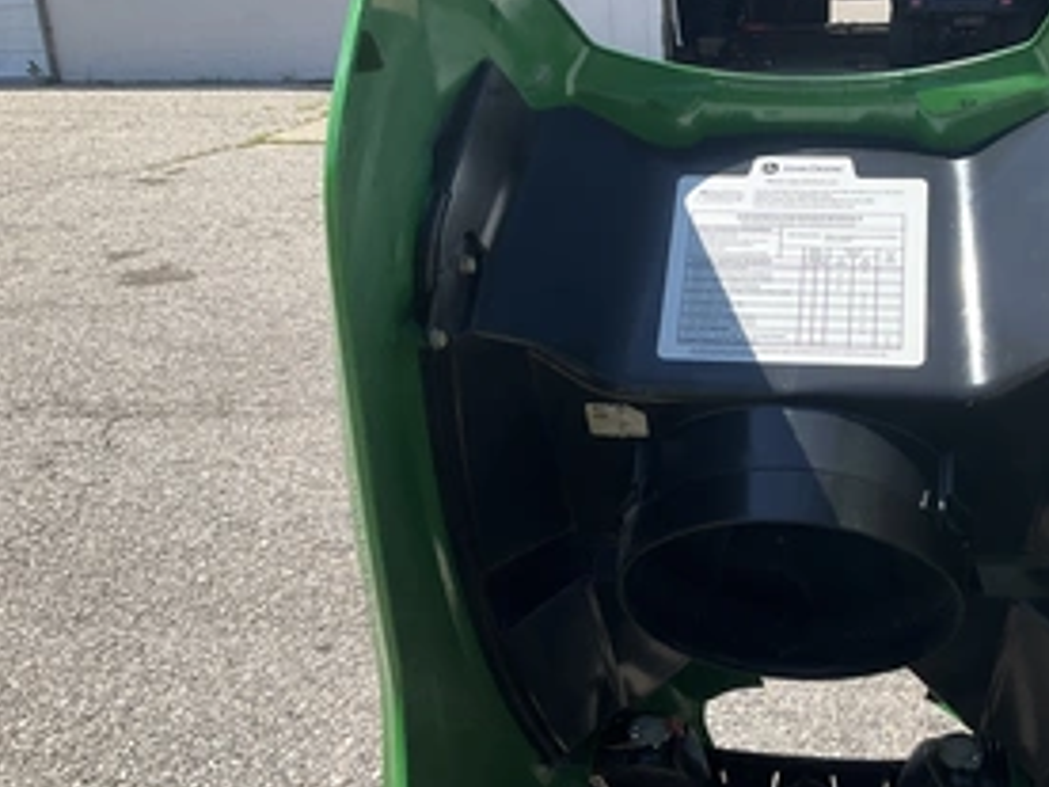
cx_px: 722
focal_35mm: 42
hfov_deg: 44.0
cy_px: 468
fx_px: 1273
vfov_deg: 34.2
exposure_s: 1/1250
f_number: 1.8
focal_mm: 3
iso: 25
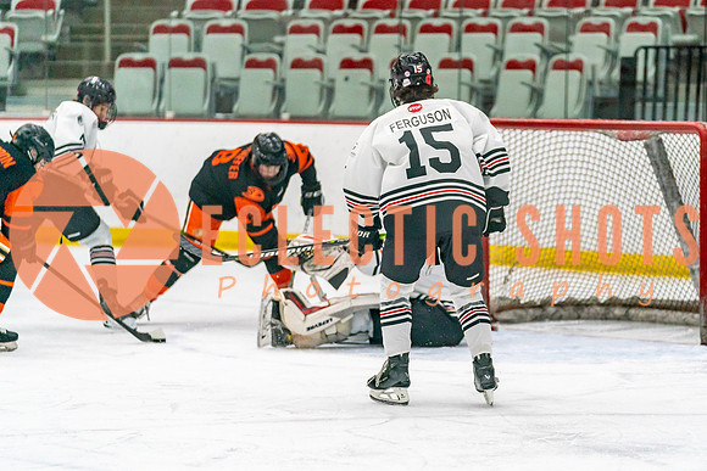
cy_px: 258
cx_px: 437
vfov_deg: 7.6
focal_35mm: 182
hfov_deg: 11.3
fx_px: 3572
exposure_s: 1/1250
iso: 3200
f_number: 2.8
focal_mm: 146
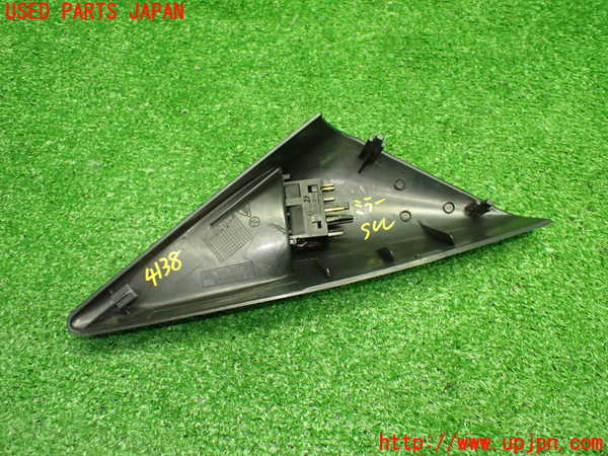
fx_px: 527
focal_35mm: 30
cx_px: 304
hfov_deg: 60.0
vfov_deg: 46.8
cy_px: 228
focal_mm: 5.4
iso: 800
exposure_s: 1/100
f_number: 2.3
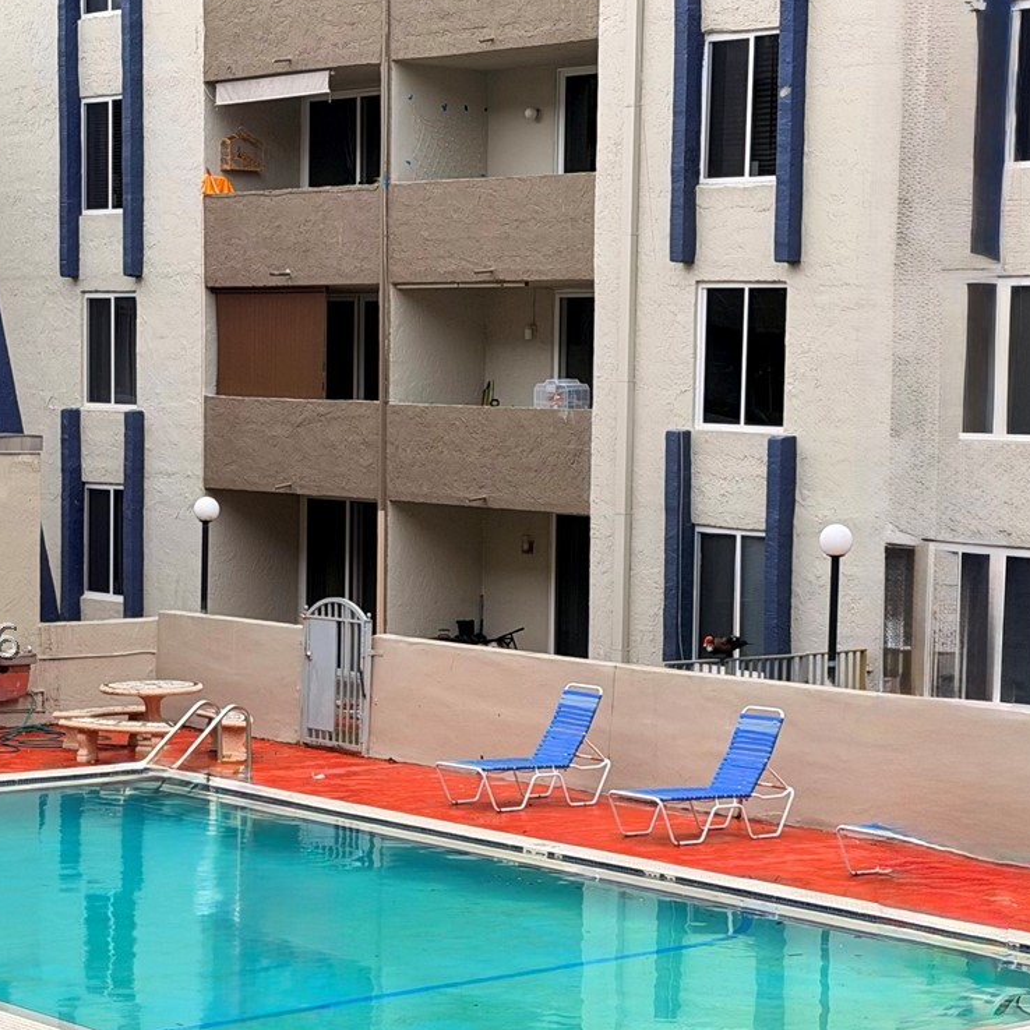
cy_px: 641
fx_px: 3097
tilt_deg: -5.2
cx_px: 447
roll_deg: -0.1
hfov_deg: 18.9
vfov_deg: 18.9
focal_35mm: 92
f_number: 1.78
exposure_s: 1/1116
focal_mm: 6.76
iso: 80
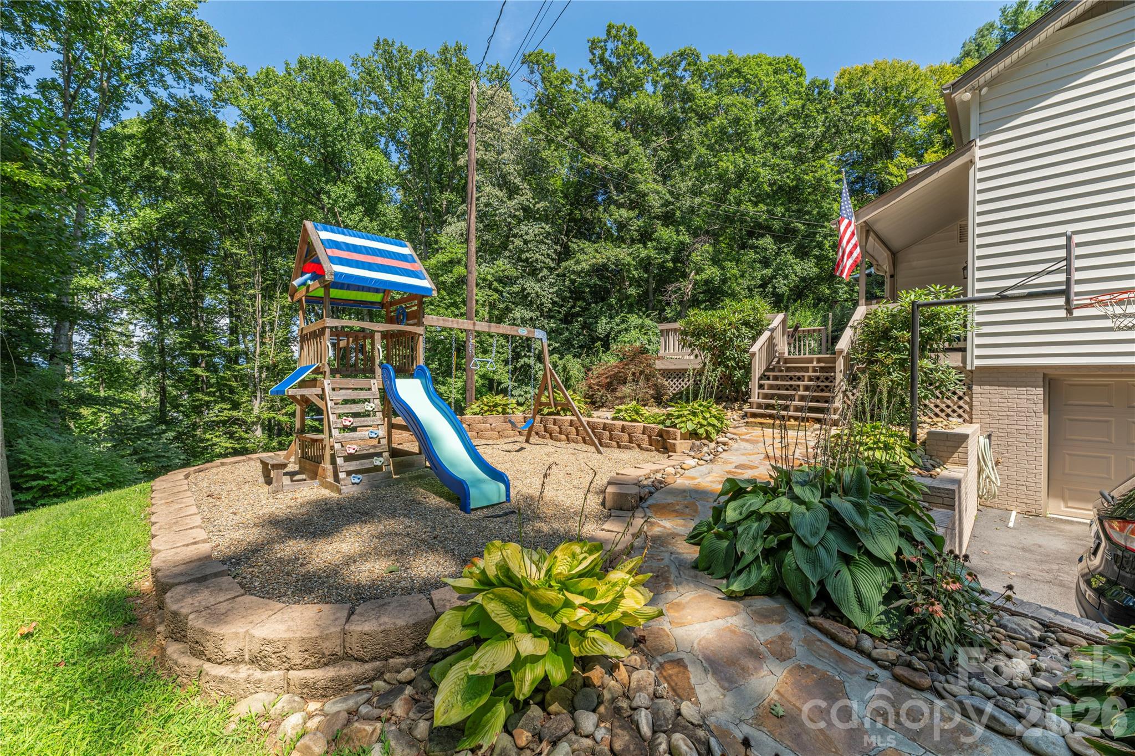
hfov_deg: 104.3
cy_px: 378
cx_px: 568
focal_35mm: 14
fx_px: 441
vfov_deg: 81.2
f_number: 8
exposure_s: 1/1000
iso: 320
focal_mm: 14
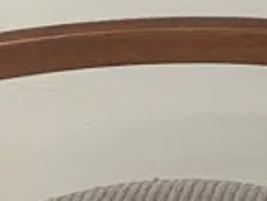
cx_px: 650
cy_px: 105
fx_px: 1413
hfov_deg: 9.5
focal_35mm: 183
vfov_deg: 8.1
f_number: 1.6
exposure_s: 1/50
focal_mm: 4.2
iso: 250
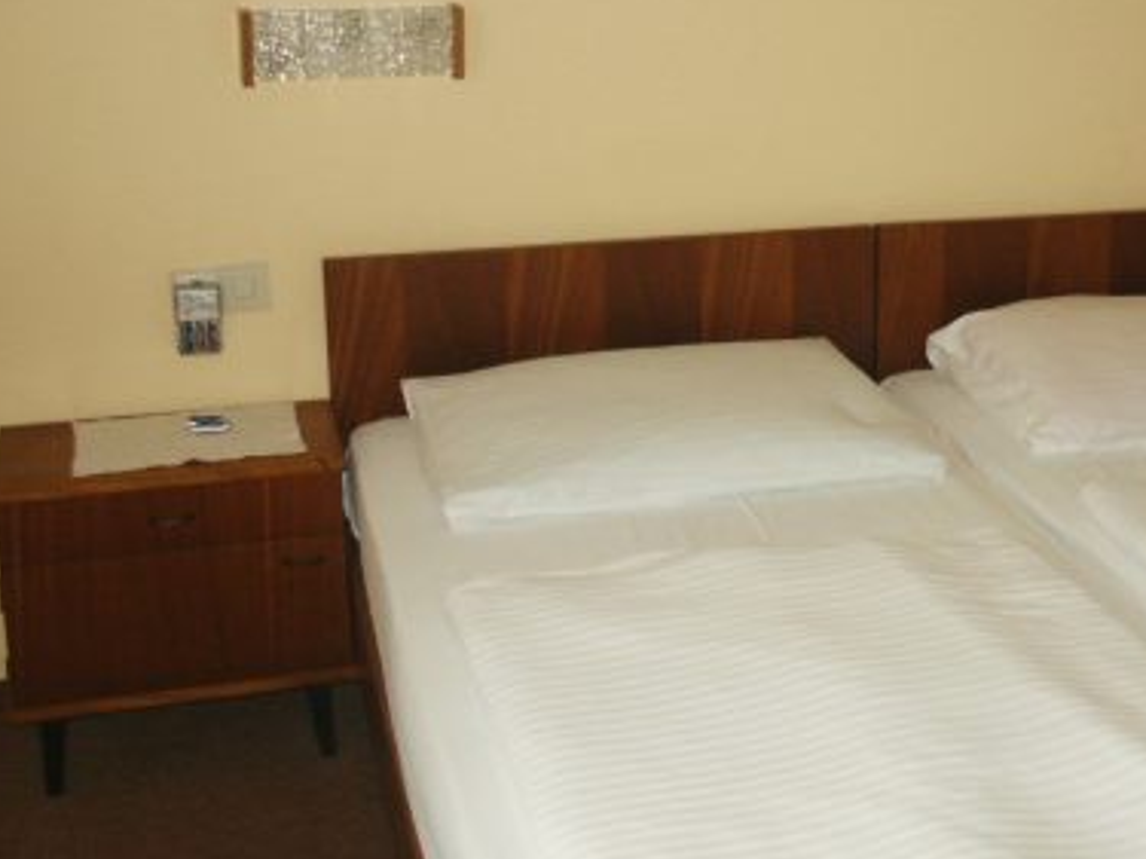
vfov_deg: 25.9
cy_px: 275
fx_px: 1853
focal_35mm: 56
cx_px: 868
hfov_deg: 33.6
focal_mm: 7.18
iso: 200
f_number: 3
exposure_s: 1/45
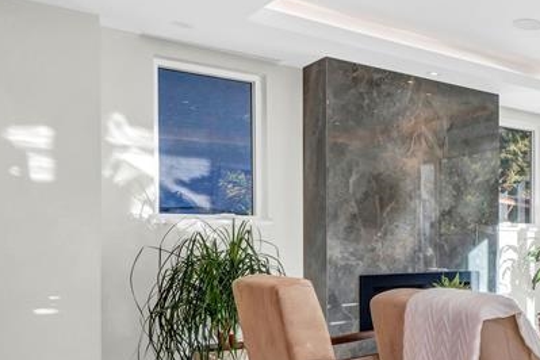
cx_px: 654
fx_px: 615
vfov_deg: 32.2
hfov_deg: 36.3
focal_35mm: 41
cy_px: 252
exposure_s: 1/160
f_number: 8
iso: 1000
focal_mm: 16
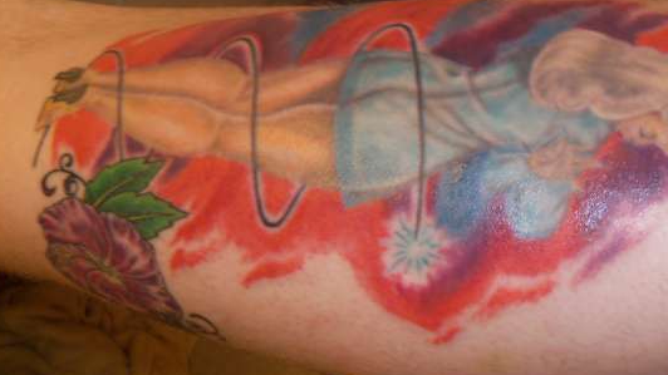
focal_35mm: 43
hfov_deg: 47.3
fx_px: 761
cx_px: 362
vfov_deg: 27.5
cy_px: 113
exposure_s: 1/30
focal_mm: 6.3
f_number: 3
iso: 100
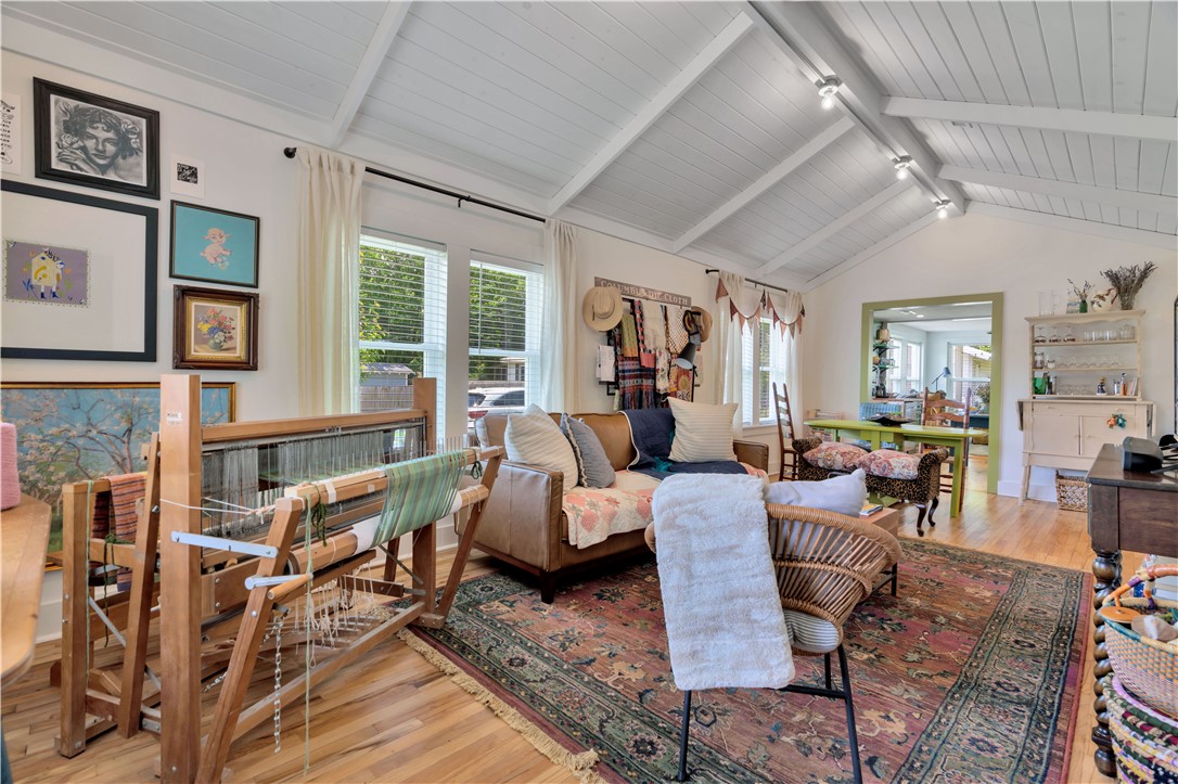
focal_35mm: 16
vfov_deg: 73.7
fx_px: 523
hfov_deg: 96.8
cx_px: 589
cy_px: 392
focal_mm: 16
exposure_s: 1/6
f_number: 6.3
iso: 100
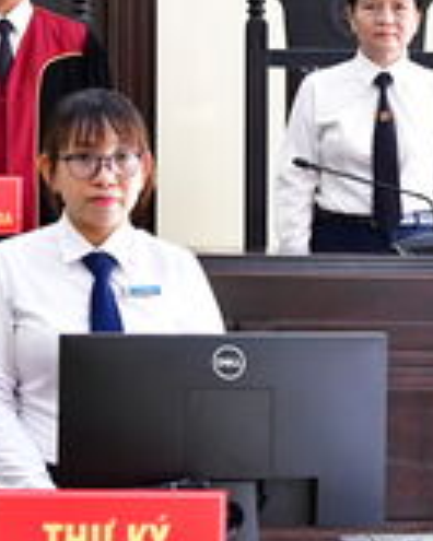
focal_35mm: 139
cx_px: 0
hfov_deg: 11.0
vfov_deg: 13.8
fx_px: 2227
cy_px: 108
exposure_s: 1/125
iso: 2800
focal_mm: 32
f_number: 5
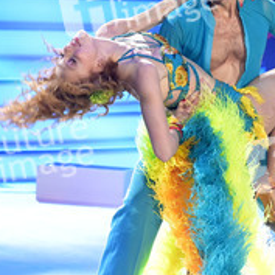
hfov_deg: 5.5
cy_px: 79
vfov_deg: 5.5
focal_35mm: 317
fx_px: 2849
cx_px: 183
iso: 6400
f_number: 5
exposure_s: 1/500
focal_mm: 165
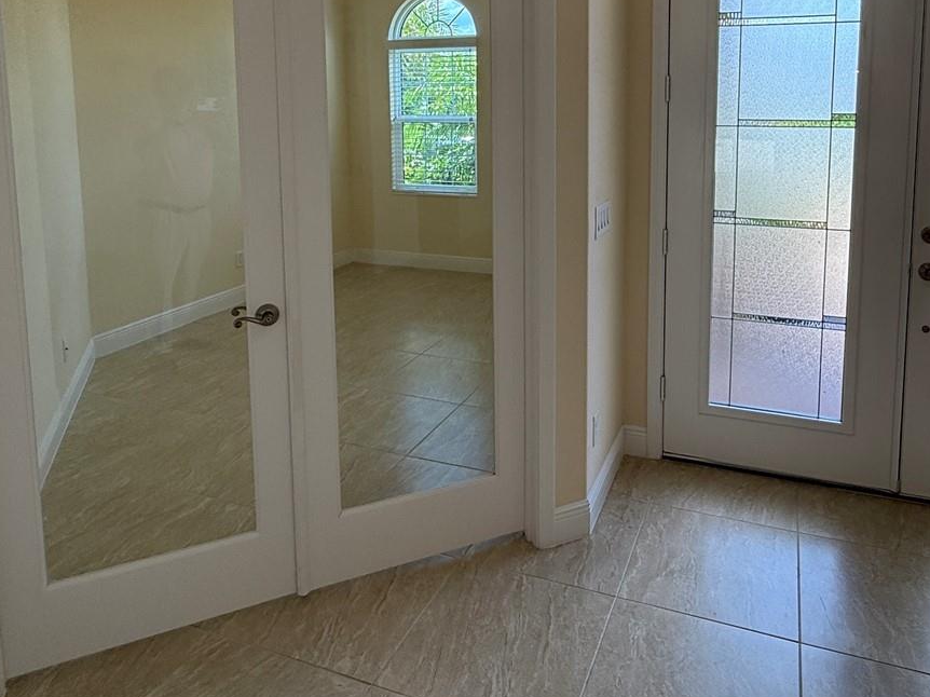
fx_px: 698
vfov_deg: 50.7
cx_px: 544
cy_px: 168
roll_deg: +1.3
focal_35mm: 26
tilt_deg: -5.1
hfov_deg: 66.9
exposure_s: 1/151
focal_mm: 2.22
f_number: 2.2
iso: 64
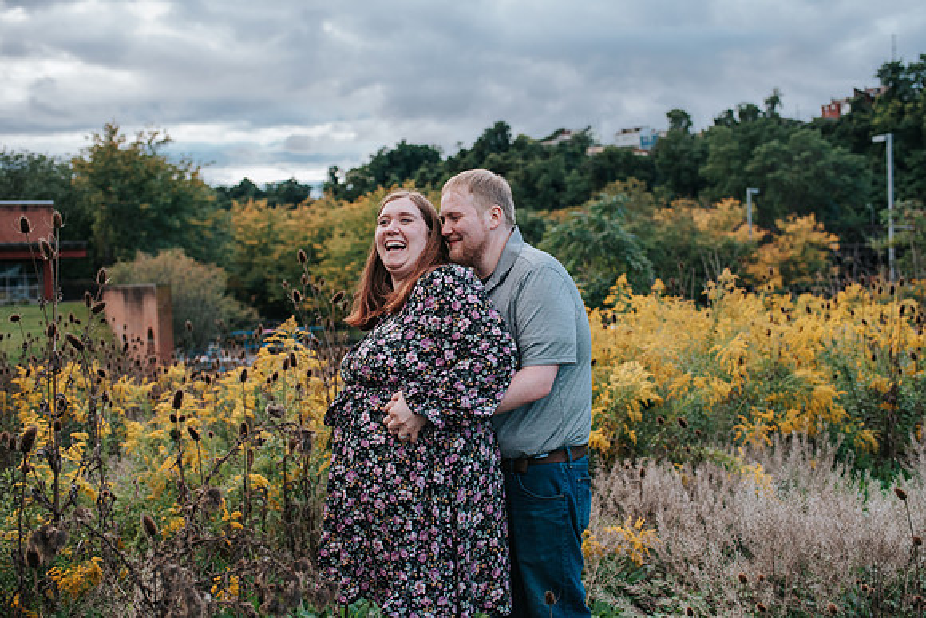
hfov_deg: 52.3
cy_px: 299
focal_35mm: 37
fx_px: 943
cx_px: 478
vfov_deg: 36.3
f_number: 3.2
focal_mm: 35
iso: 1000
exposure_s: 1/1250
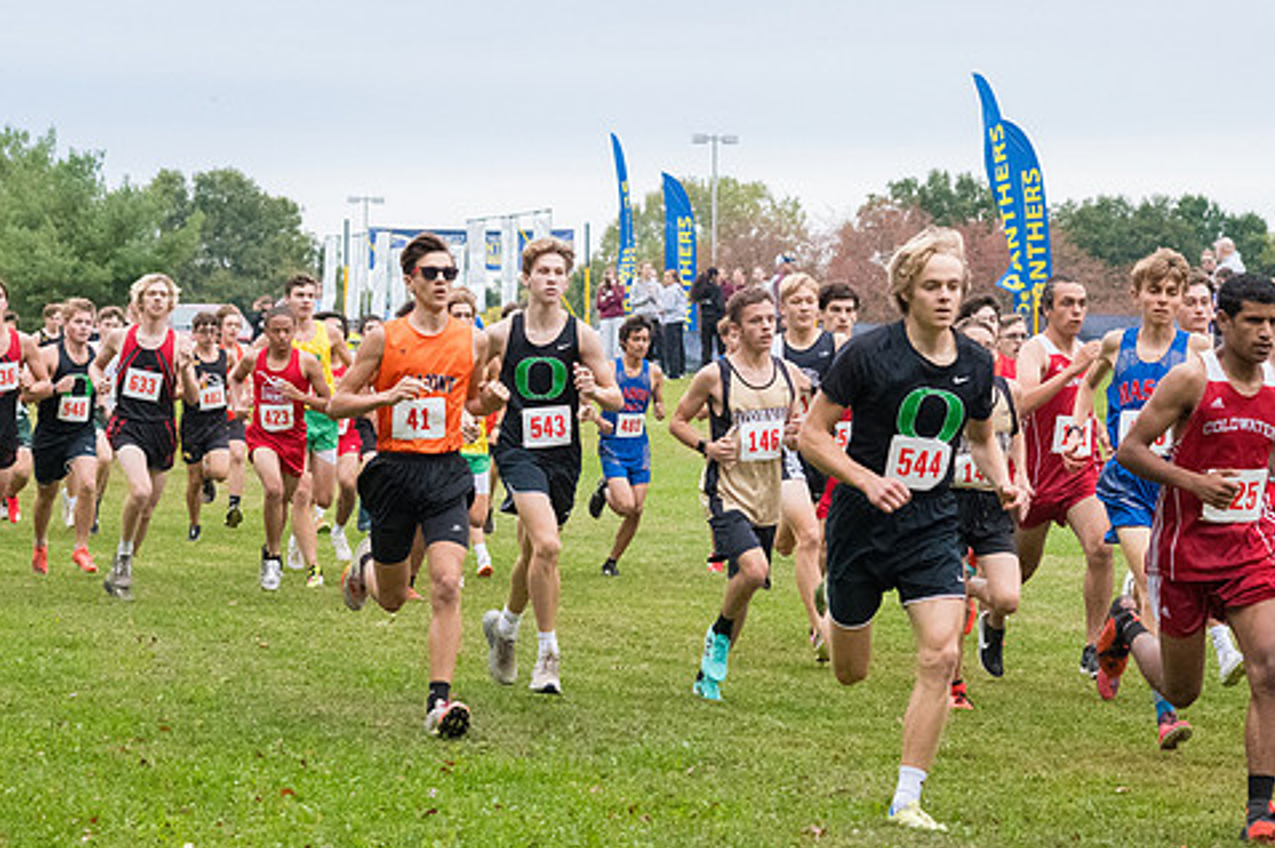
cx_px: 688
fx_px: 4813
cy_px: 395
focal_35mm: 136
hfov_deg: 15.1
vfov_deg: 10.1
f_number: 5
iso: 6400
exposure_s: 1/1250
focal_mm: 75
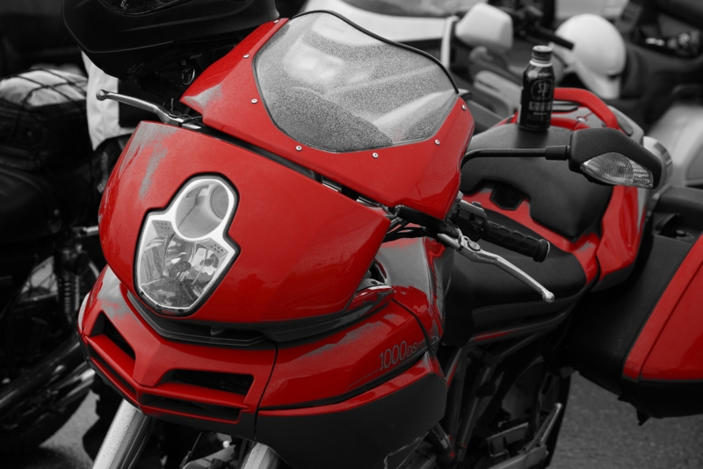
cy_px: 234
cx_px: 352
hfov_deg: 20.8
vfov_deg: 14.0
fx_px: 1914
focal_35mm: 98
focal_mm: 98
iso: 100
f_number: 6.3
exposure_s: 1/100
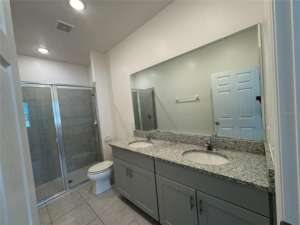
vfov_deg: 85.7
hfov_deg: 102.1
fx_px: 121
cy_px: 112
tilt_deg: -3.8
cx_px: 150
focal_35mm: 14
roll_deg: +5.2
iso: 125
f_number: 2.2
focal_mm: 2.22
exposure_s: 1/120
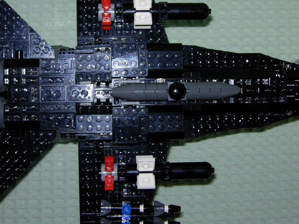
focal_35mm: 64
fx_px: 553
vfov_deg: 22.9
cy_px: 82
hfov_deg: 30.3
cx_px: 161
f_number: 2.7
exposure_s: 1/45.2
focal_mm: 7.5
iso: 50
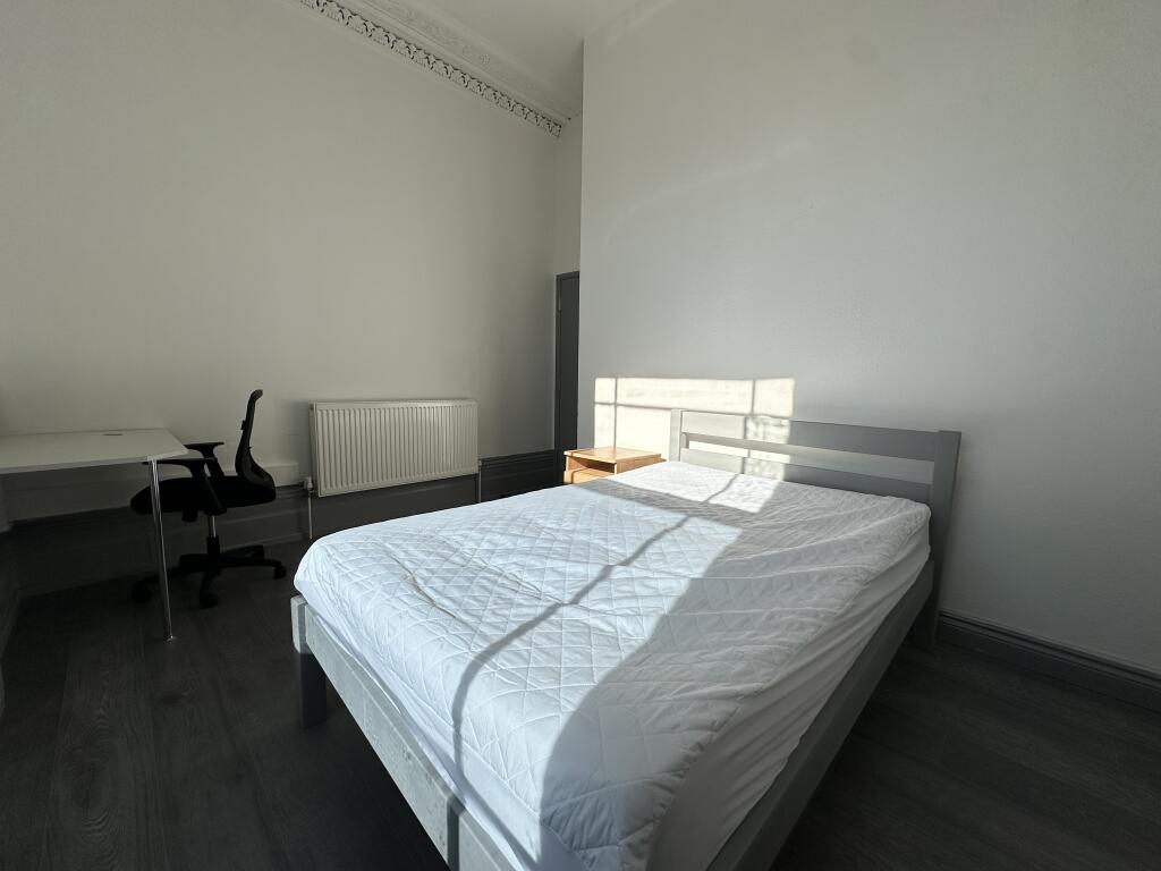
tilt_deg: -7.6
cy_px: 436
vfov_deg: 85.7
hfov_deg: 102.1
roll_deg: -1.3
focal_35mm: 14
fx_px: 470
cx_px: 580
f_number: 2.2
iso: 40
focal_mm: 2.22
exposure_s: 1/1715
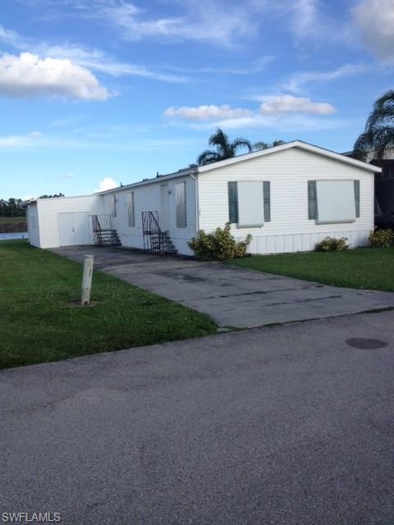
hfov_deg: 40.7
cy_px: 262
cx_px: 197
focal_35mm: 35
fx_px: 531
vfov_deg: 52.6
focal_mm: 4.28
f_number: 2.4
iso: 50
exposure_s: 1/1227
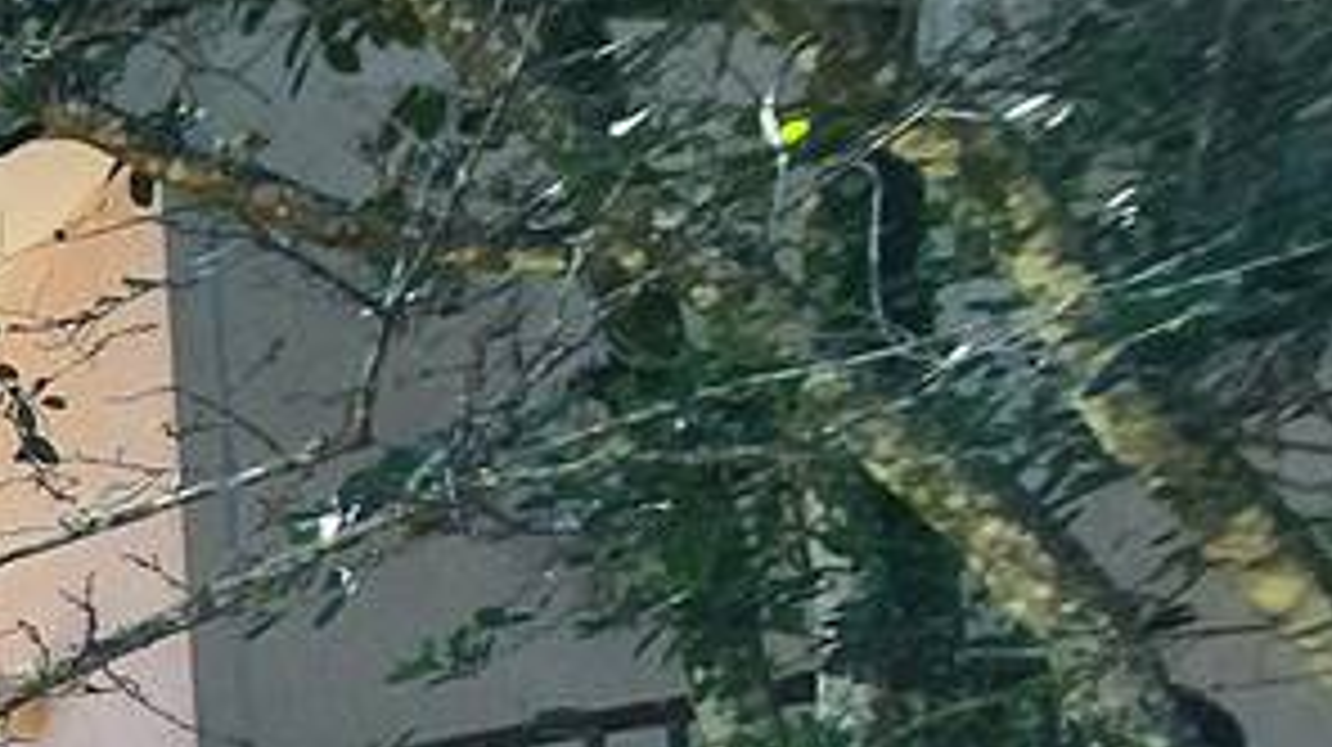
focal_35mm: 69
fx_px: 2435
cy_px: 1670
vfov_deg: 13.7
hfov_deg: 15.1
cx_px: -1890
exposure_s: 1/909
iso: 50
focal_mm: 2.2
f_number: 2.2
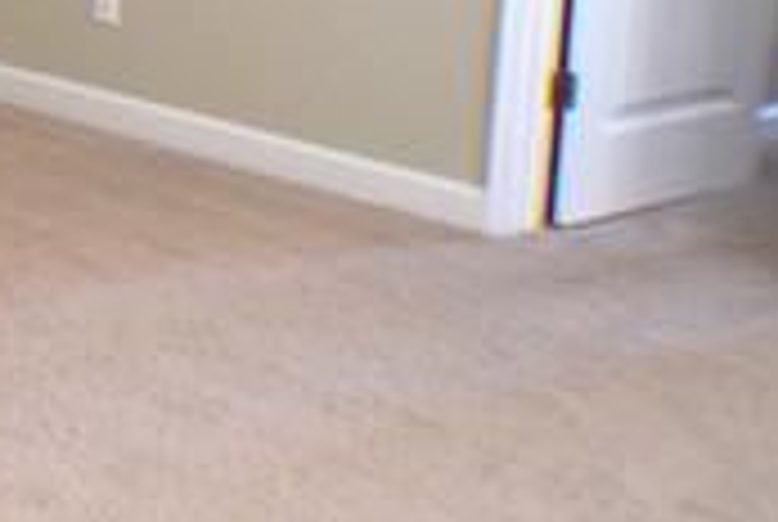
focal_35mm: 133
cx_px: -418
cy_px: -160
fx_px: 2879
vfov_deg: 10.1
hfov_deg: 14.3
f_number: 4
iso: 400
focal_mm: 24
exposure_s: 1/50
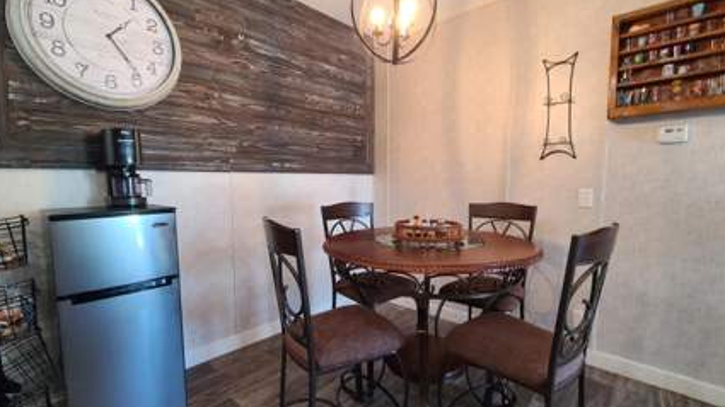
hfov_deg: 99.4
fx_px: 308
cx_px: 360
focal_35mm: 16
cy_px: 208
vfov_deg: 67.1
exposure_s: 1/40
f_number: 2.2
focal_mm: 2.2
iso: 320
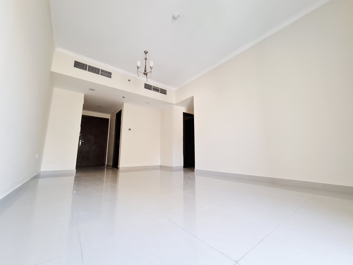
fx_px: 133
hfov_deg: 106.2
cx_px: 176
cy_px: 132
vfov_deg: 89.9
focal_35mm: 13
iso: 100
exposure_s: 1/50
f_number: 2.2
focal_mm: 1.74
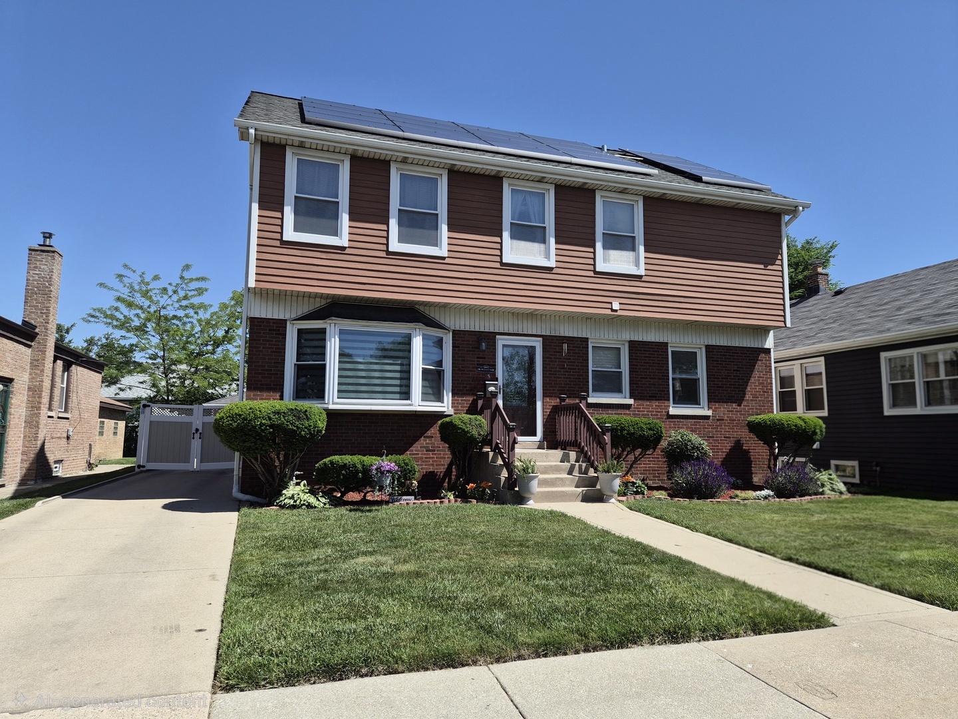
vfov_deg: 58.9
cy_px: 360
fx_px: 637
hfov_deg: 73.9
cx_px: 479
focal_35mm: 23
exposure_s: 1/1667
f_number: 1.8
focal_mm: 5.4
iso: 25
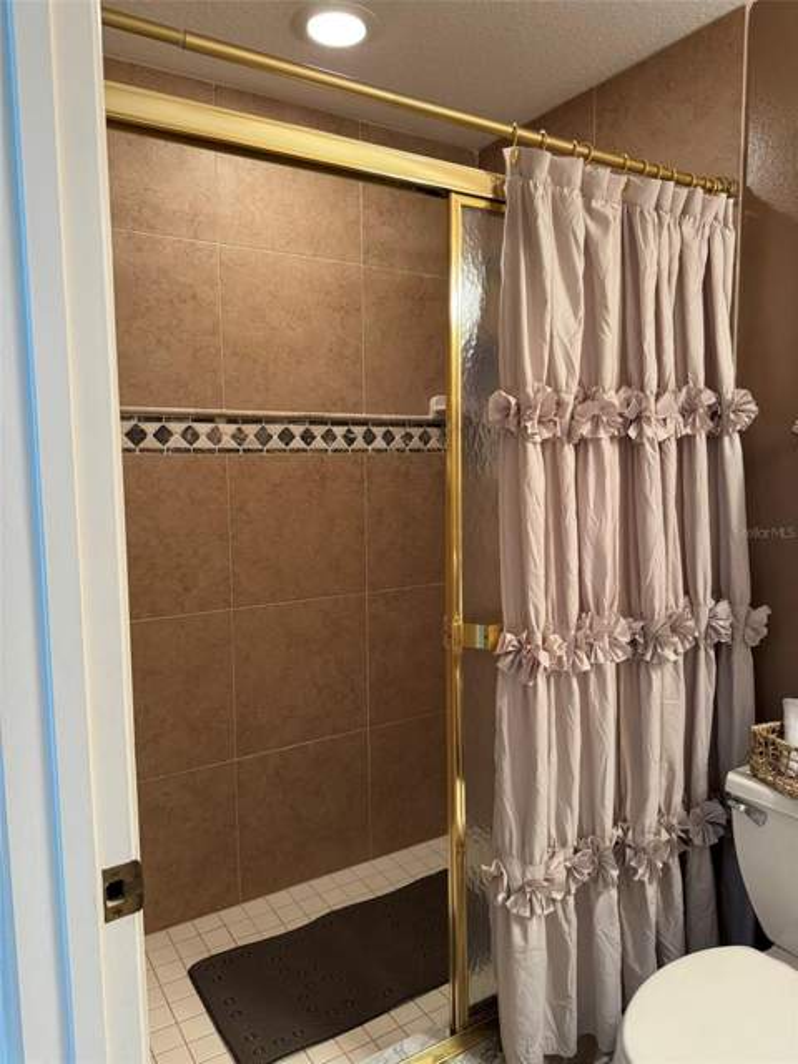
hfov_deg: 56.8
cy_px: 532
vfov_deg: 71.6
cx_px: 399
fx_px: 738
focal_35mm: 24
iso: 320
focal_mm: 6.76
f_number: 1.78
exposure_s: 1/60
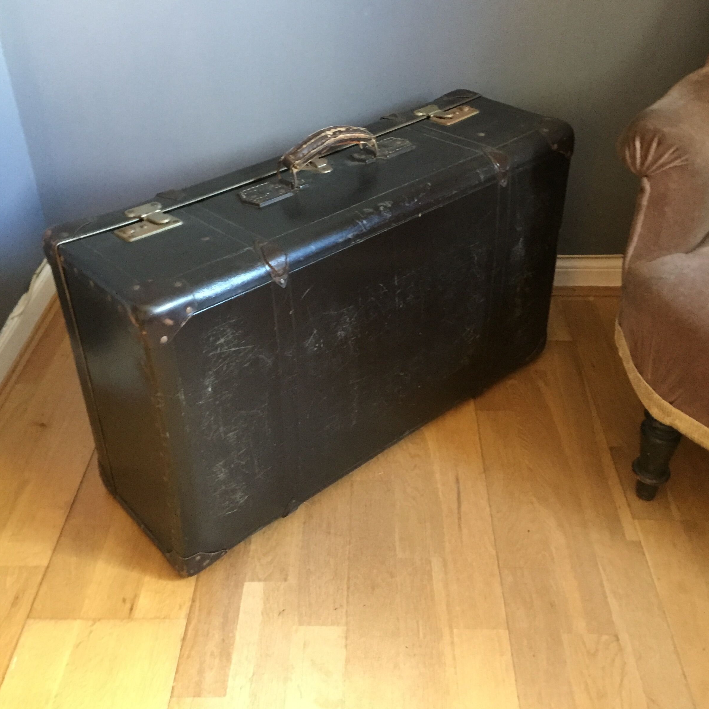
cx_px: 361
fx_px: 811
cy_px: 308
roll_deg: +0.5
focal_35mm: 35
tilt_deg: -35.3
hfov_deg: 47.2
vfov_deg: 47.1
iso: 320
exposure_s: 1/17
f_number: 2.2
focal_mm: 4.15
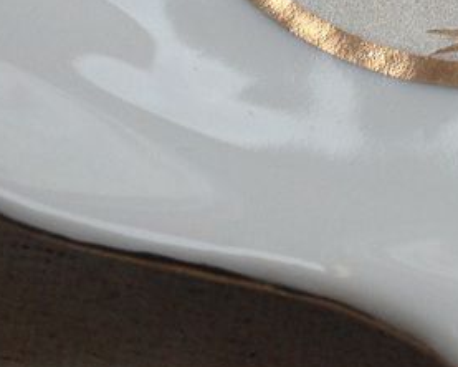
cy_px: -156
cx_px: 486
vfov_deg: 12.1
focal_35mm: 123
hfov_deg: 15.3
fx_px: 1668
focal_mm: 4.28
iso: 64
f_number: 2.4
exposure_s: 1/120
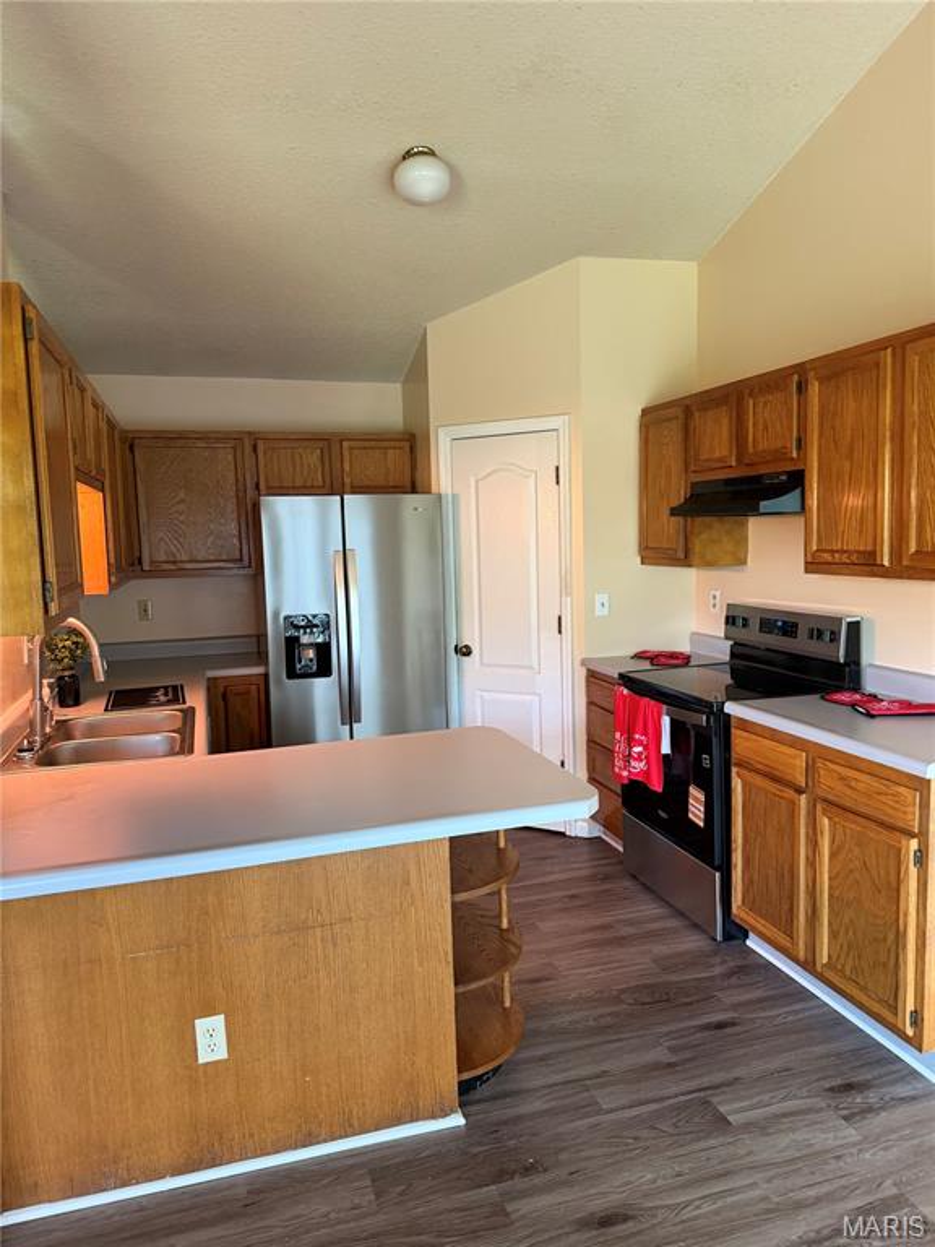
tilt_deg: -5.0
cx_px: 468
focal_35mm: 24
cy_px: 624
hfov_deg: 56.8
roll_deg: +1.1
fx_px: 864
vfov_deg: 71.6
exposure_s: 1/60
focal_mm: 6.76
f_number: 1.78
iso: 320
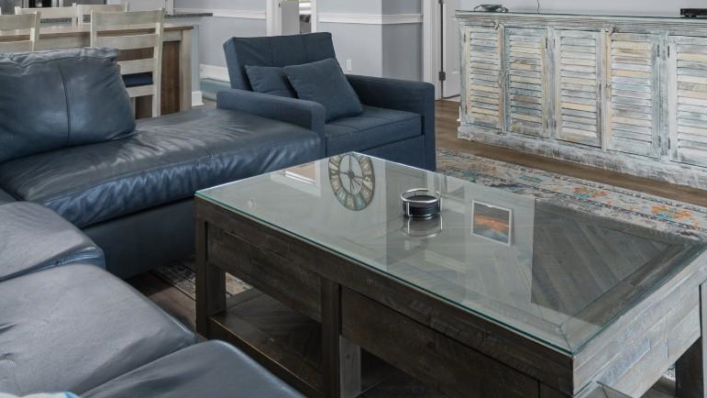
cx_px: 406
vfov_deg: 32.3
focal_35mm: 33
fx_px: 619
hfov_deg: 59.2
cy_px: -17
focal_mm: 10
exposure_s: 1/8
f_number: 4.5
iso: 100
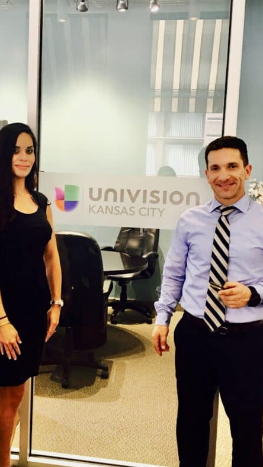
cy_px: 234
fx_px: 508
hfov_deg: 28.7
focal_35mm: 41
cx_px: 75
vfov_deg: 49.4
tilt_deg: -5.9
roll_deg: -1.9
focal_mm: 4.15
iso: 64
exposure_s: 1/15
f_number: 2.2
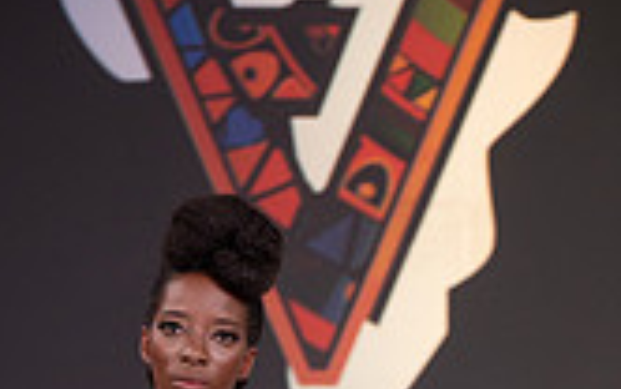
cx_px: 282
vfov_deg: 3.4
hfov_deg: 5.4
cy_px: 819
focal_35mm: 387
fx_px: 6554
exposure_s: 1/400
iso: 2000
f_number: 5.6
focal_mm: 140
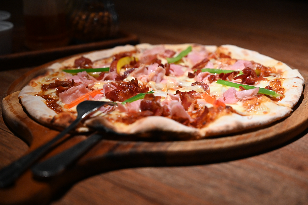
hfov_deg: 29.7
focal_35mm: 68
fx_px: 581
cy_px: 102
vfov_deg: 20.0
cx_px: 154
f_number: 4
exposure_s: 1/125
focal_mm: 68
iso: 2800
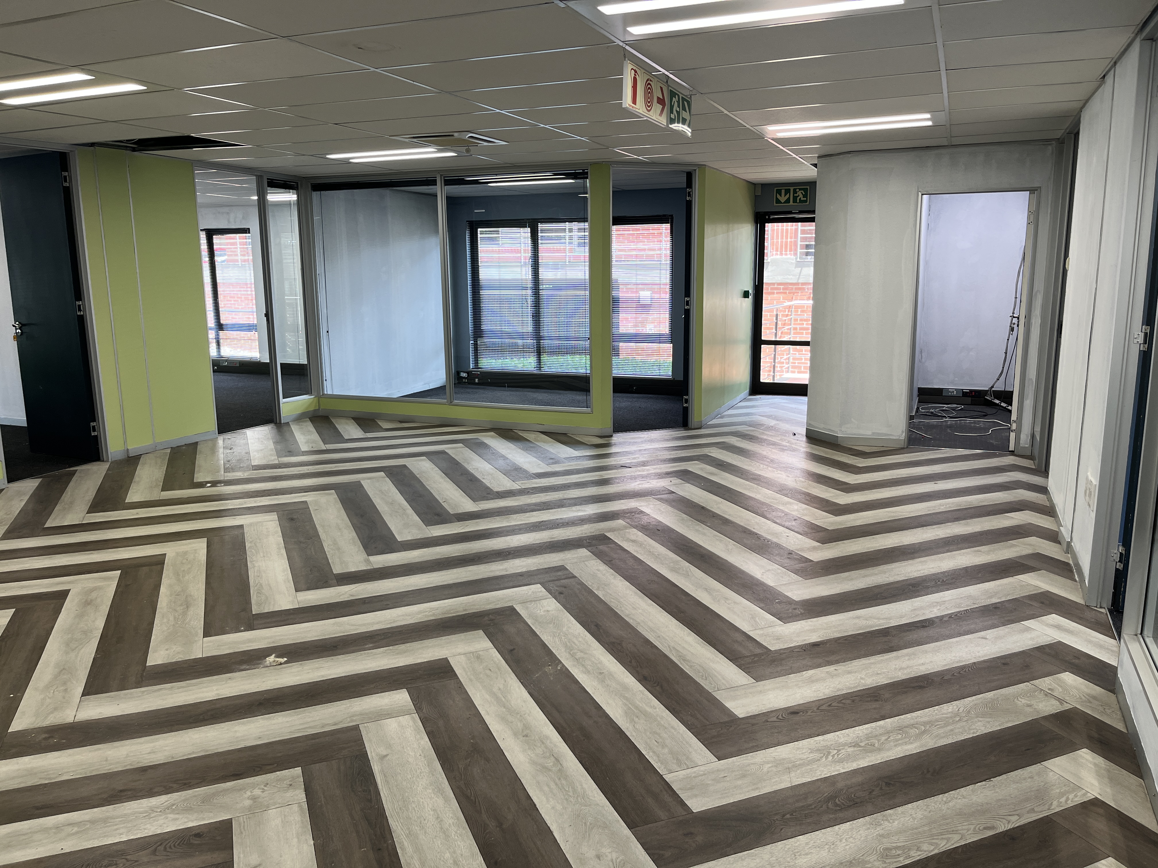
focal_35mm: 26
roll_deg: +0.0
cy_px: 434
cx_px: 579
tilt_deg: -11.0
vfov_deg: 53.1
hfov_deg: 67.3
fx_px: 870
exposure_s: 1/100
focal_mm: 5.1
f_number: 1.6
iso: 64
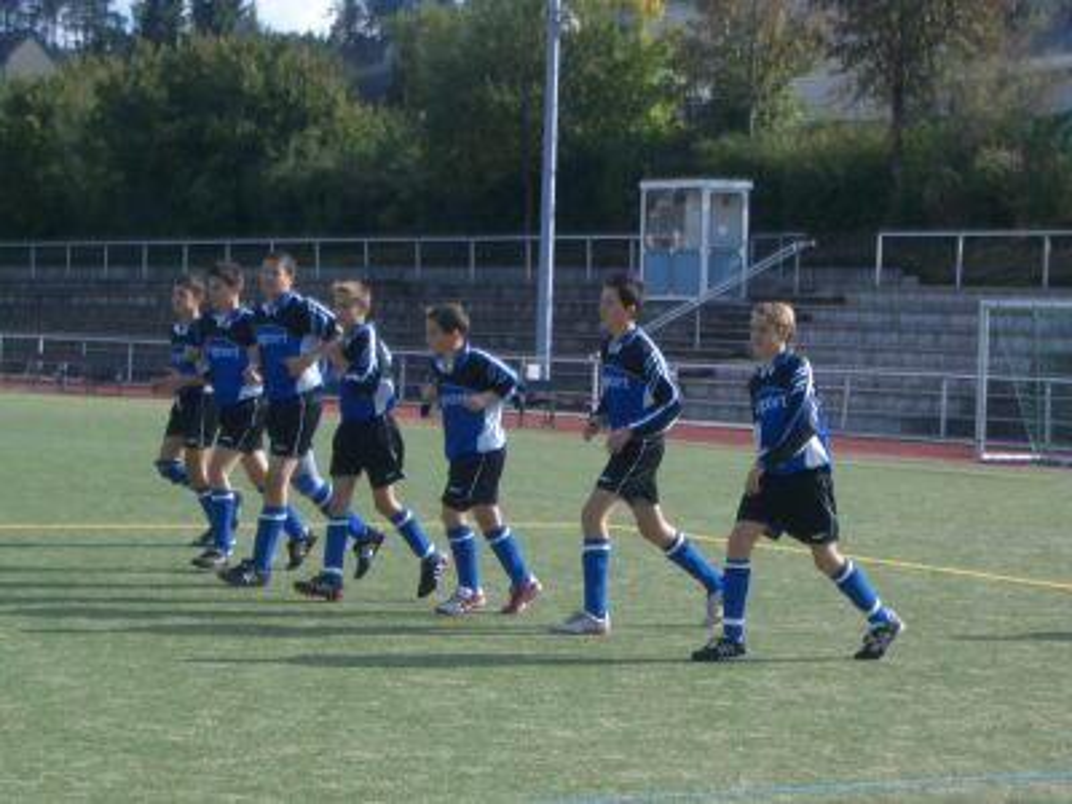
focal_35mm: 74
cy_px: 402
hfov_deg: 26.3
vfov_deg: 19.9
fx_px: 2292
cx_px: 536
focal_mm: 12.2
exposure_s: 1/500
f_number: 3.9
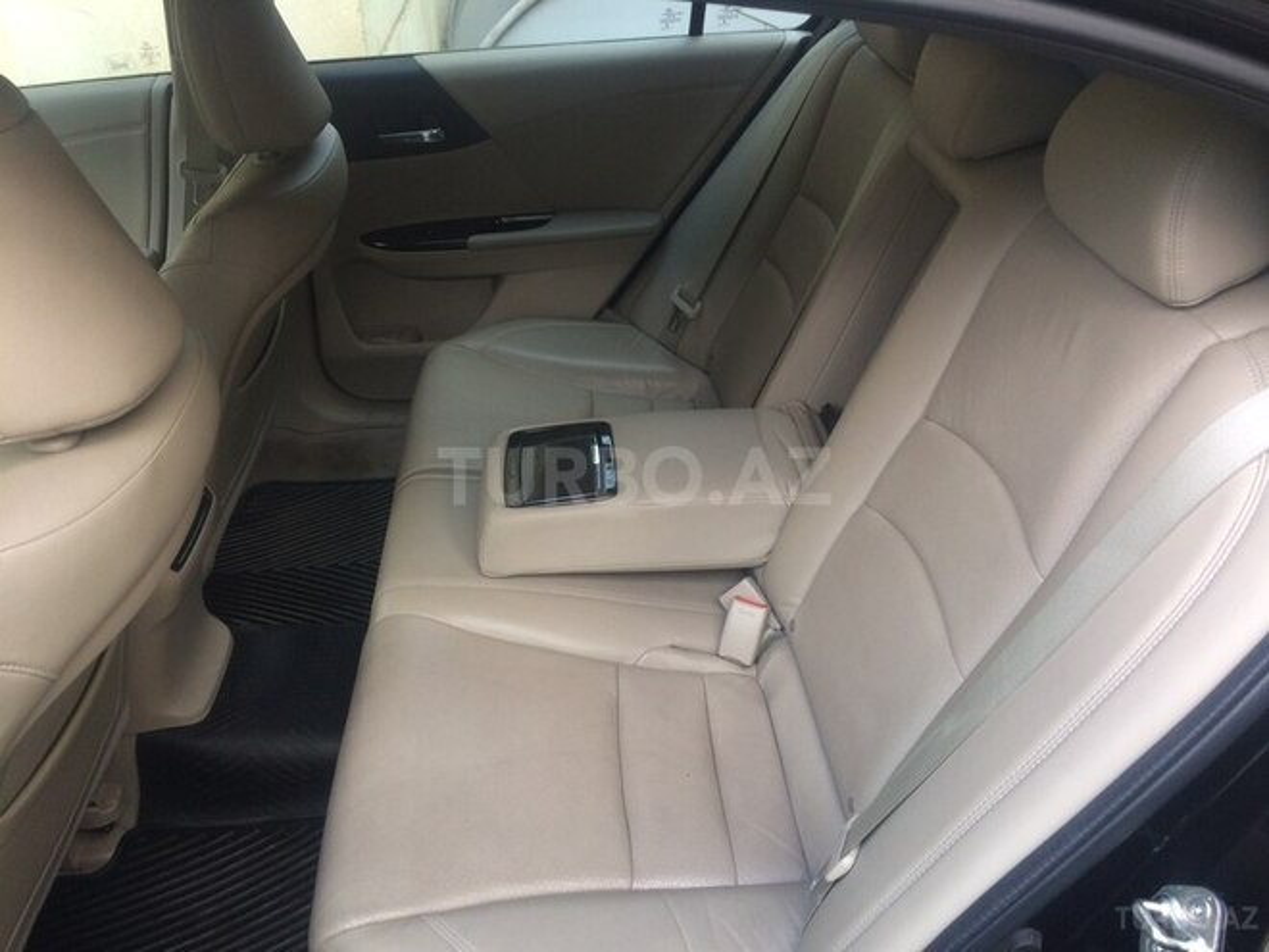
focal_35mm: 29
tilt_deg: -32.6
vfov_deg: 48.2
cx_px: 634
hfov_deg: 61.7
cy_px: 476
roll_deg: +0.7
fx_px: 1063
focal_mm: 4.15
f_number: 2.2
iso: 50
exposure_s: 1/50
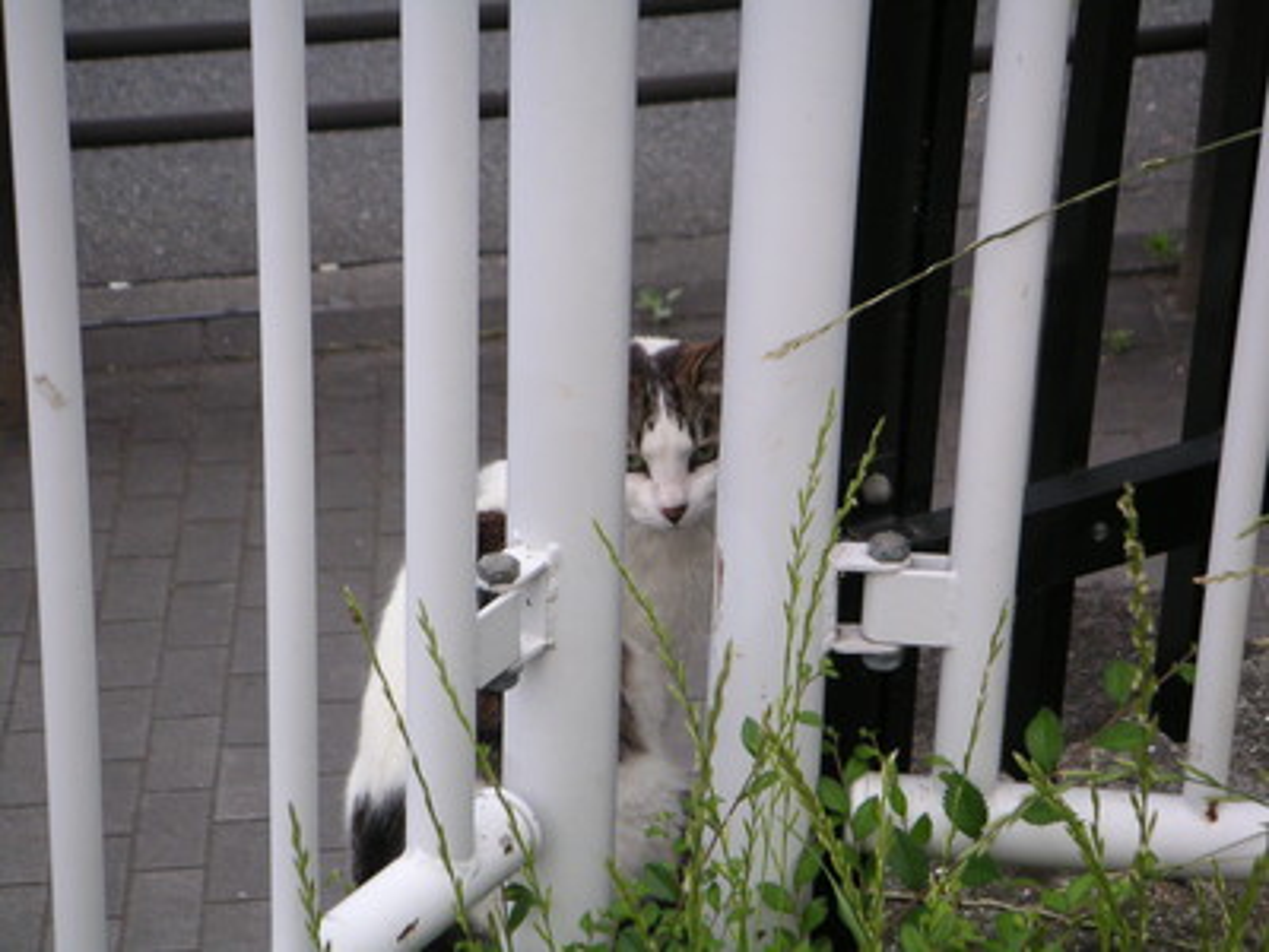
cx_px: 634
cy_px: 476
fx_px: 3996
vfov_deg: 13.6
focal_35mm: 109
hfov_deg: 18.0
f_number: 3.6
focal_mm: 16.8
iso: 80
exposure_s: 1/90
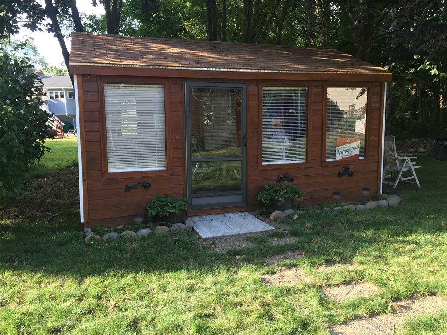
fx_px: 374
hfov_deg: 61.7
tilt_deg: -6.5
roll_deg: +0.6
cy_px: 168
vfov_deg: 48.2
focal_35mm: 29
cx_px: 224
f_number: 2.2
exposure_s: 1/120
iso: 32
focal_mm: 4.15
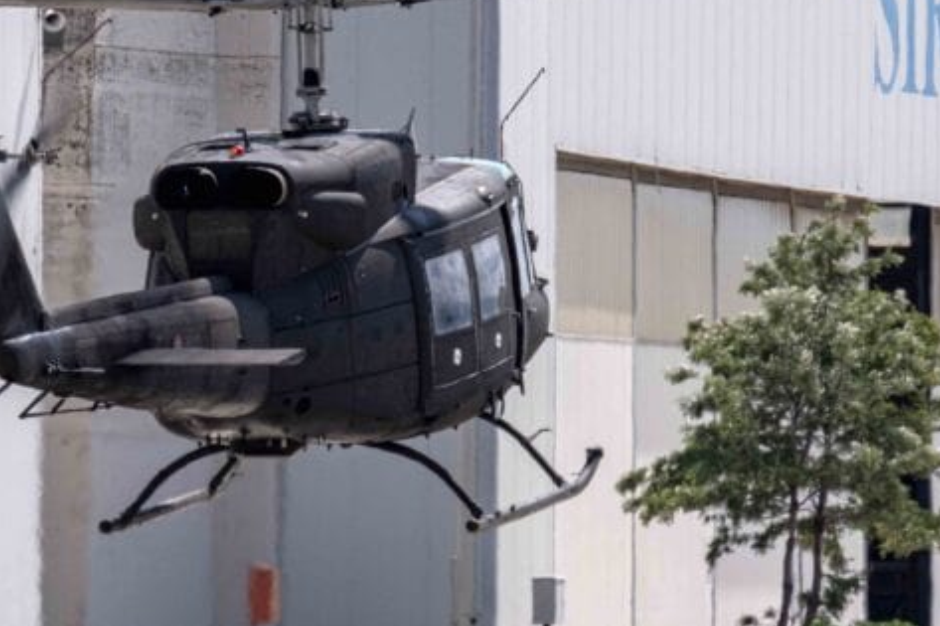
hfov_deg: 3.2
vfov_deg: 2.1
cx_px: 282
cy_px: 142
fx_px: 16965
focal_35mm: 650
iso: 250
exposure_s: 1/320
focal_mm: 200
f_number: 13
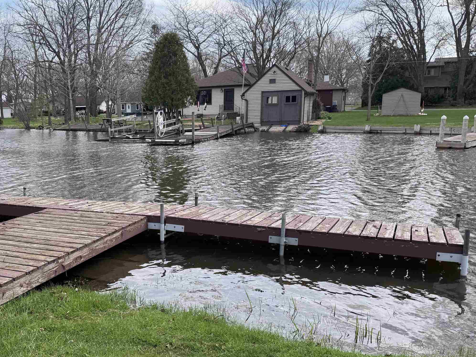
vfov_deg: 38.5
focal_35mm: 37
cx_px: 138
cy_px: 216
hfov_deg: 48.8
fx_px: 509
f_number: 1.78
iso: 80
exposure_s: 1/2174
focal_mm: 6.76
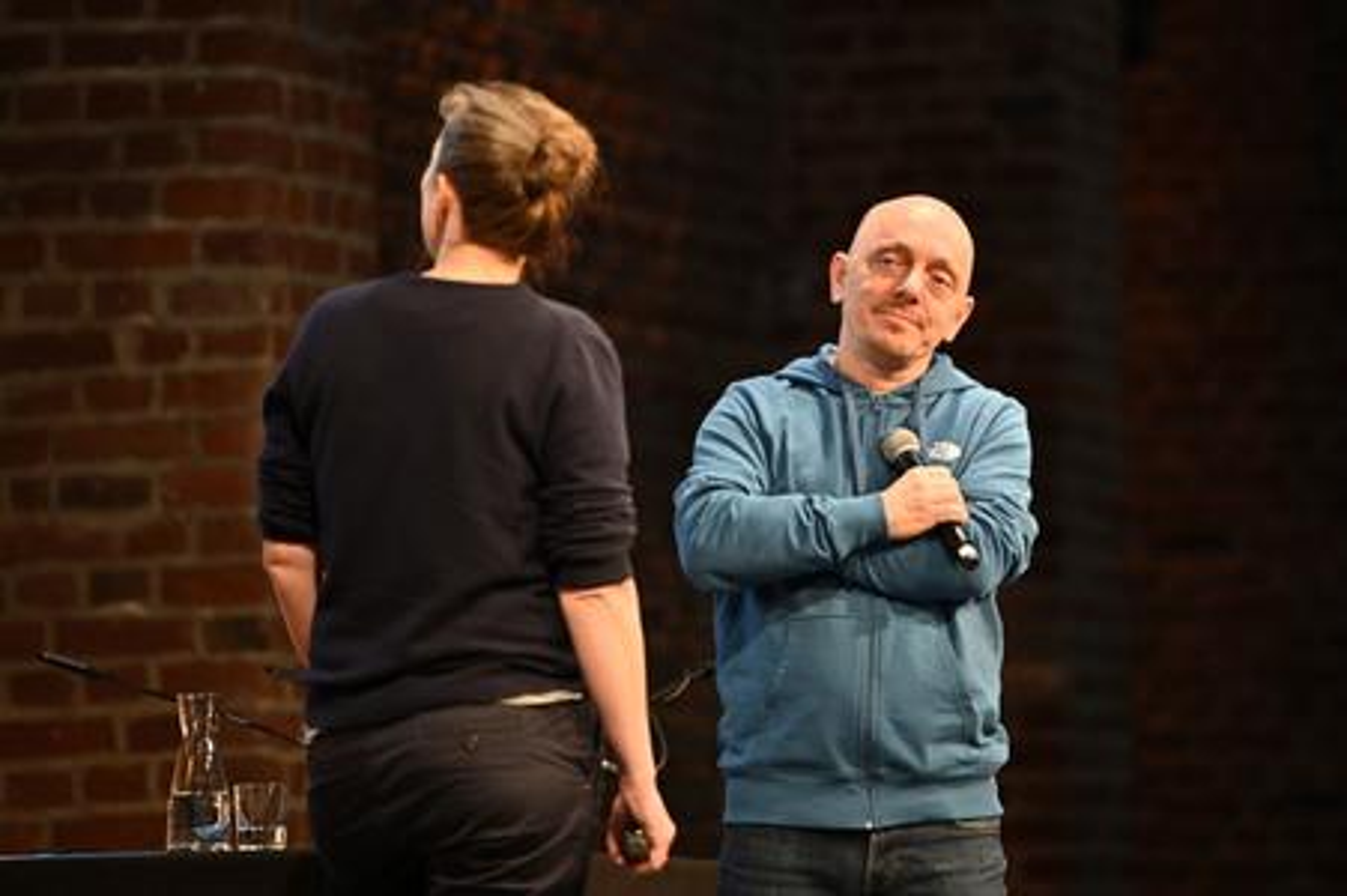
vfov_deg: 6.9
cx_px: 674
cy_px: 448
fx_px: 7478
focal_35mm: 200
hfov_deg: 10.3
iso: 1250
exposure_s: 1/125
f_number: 2.8
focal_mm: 200
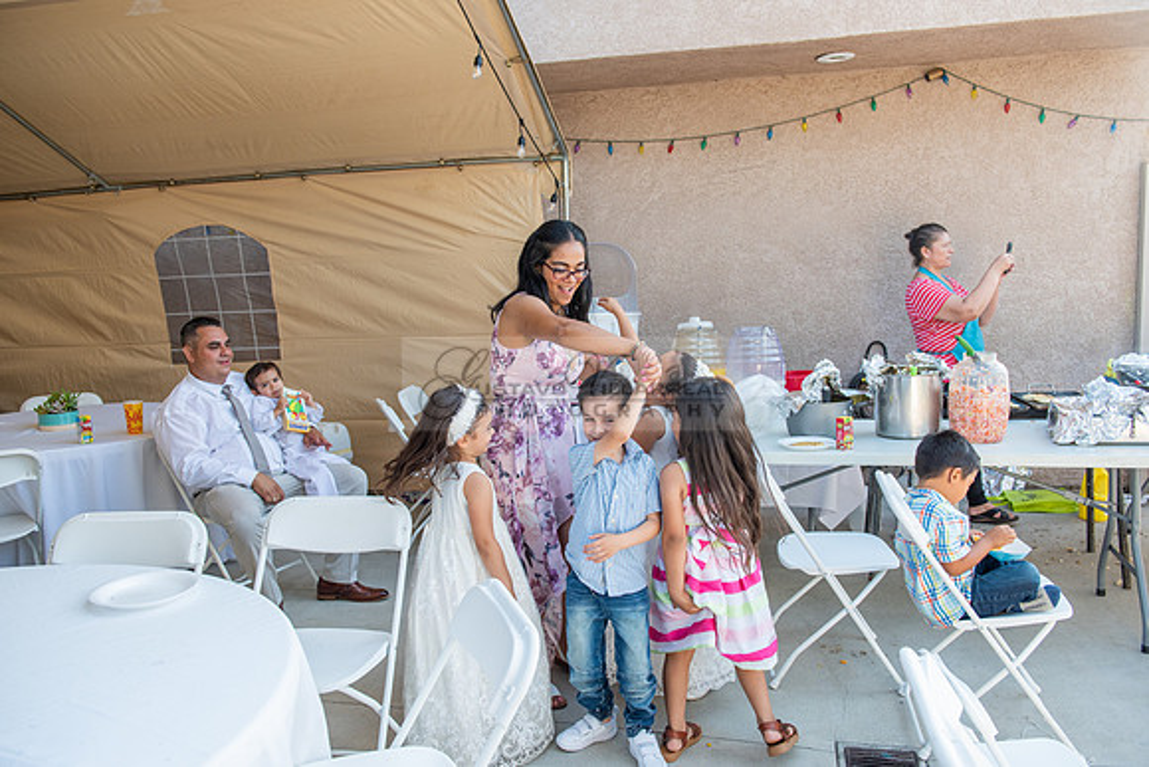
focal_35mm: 29
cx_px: 574
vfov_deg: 45.0
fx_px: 926
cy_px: 384
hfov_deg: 63.6
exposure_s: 1/250
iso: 200
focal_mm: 29
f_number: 4.5
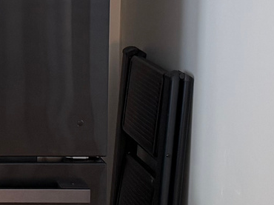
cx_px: -102
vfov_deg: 11.0
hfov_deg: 14.1
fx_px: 1052
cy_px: 4
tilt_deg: -5.6
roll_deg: -0.3
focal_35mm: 133
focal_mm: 6.76
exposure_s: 1/63
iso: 200
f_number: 1.78
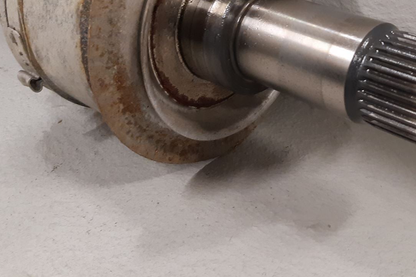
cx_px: 239
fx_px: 589
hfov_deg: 38.8
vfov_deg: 25.7
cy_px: 30
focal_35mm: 51
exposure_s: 1/50
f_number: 1.7
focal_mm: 3.93
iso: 200
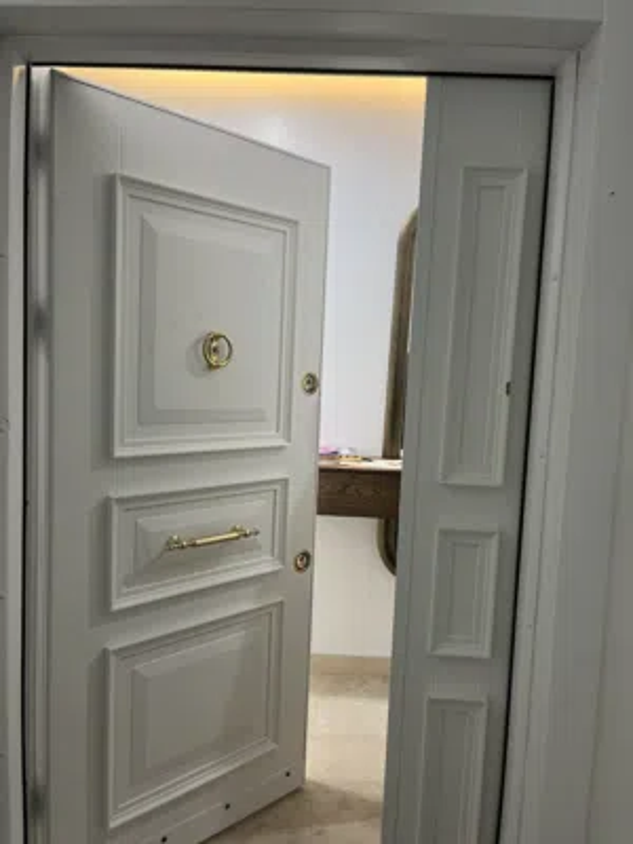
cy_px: 422
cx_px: 316
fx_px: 634
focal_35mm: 26
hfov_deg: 53.1
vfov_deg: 67.3
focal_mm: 5.1
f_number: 1.6
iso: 160
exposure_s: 1/60
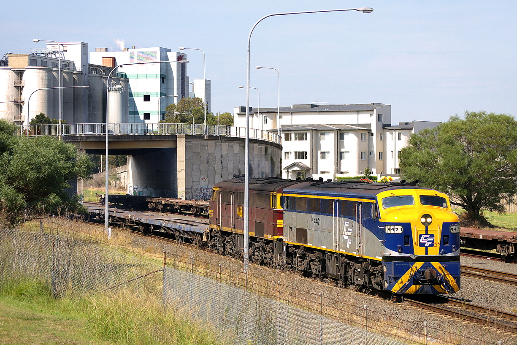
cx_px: 258
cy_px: 172
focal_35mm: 110
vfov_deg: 12.5
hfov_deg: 18.7
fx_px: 1573
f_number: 5.6
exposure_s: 1/800
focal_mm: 73
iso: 200
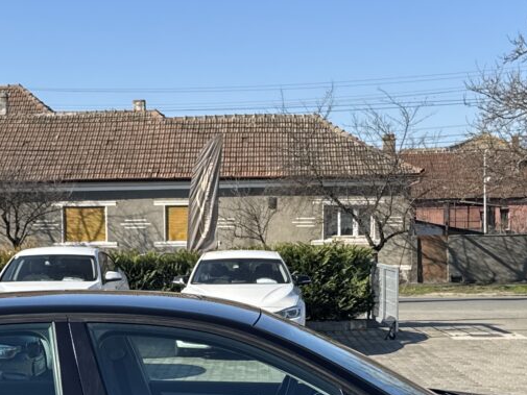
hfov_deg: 25.6
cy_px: 273
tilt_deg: -2.6
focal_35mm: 76
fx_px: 1157
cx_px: 198
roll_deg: +0.6
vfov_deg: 19.3
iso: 80
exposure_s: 1/3247
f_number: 1.78
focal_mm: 6.76
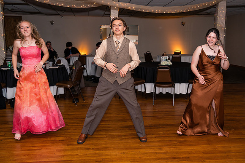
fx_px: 296
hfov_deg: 44.9
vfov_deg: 30.8
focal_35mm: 44
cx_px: 122
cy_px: 82
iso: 400
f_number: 4
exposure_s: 1/250
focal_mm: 42
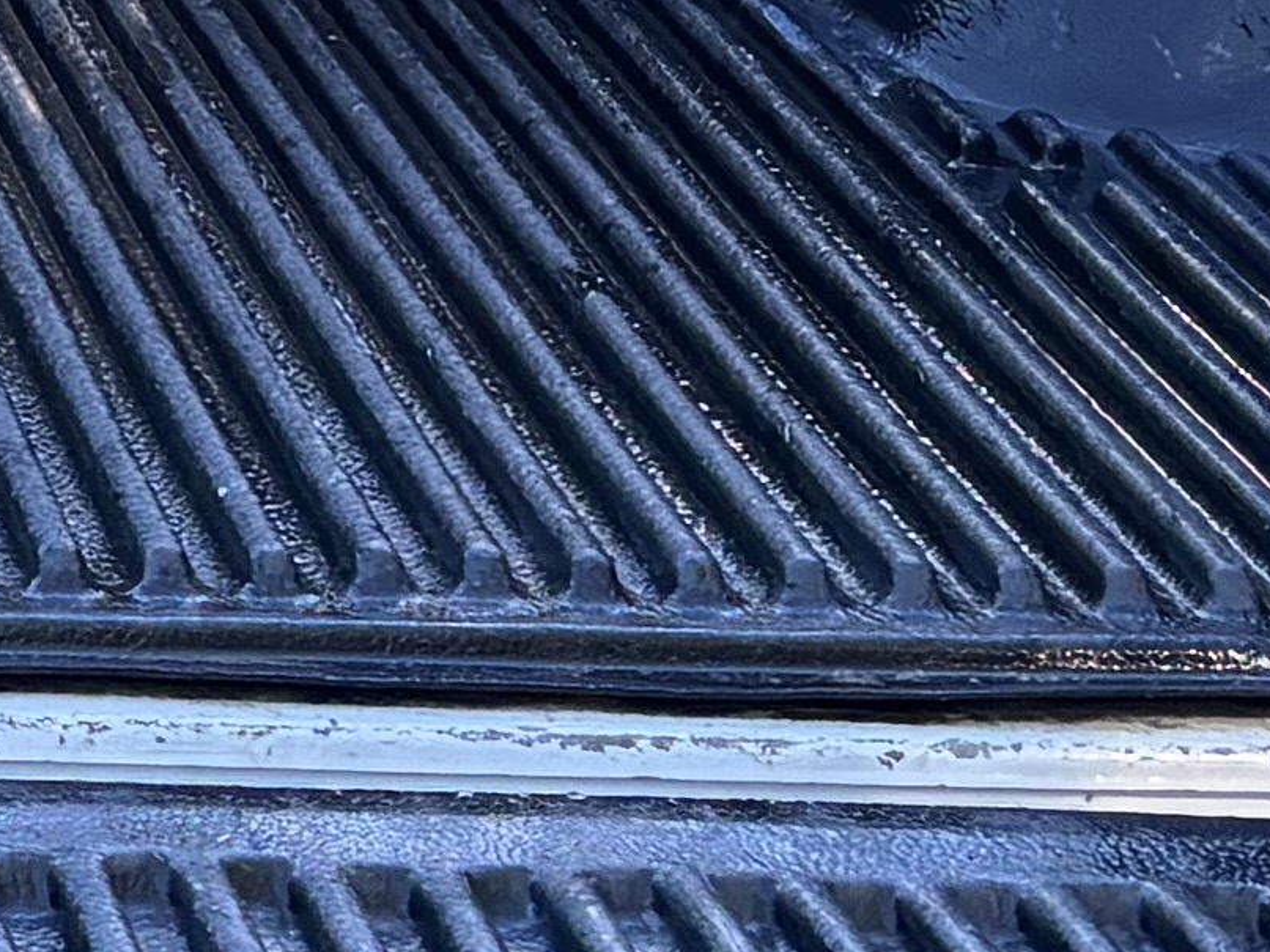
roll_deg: +0.8
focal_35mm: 184
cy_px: 197
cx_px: -977
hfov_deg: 10.2
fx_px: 6750
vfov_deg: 8.1
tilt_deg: -20.6
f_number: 1.6
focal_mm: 5.96
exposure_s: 1/217
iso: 50
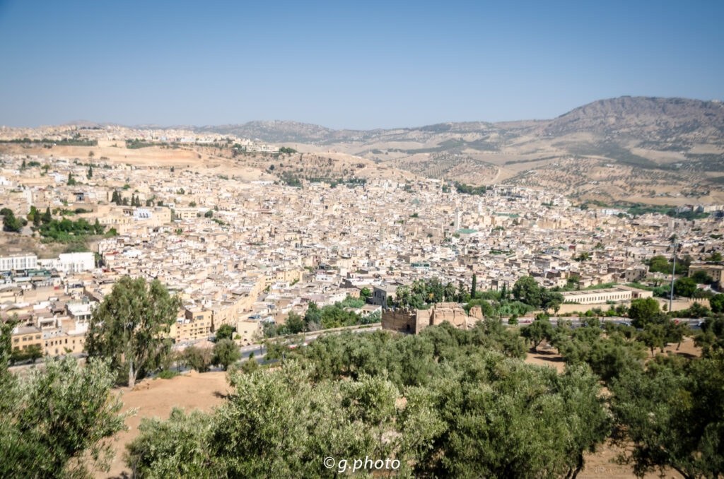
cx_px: 362
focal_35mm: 36
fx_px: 722
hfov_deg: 53.2
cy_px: 240
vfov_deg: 36.7
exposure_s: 1/1000
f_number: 7.1
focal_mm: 24
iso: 200
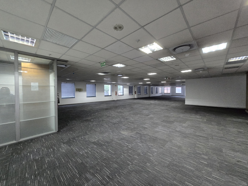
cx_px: 124
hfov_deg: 106.2
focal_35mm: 13
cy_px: 93
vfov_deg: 89.9
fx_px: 93
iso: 400
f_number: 2.2
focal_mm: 1.7
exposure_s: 1/50
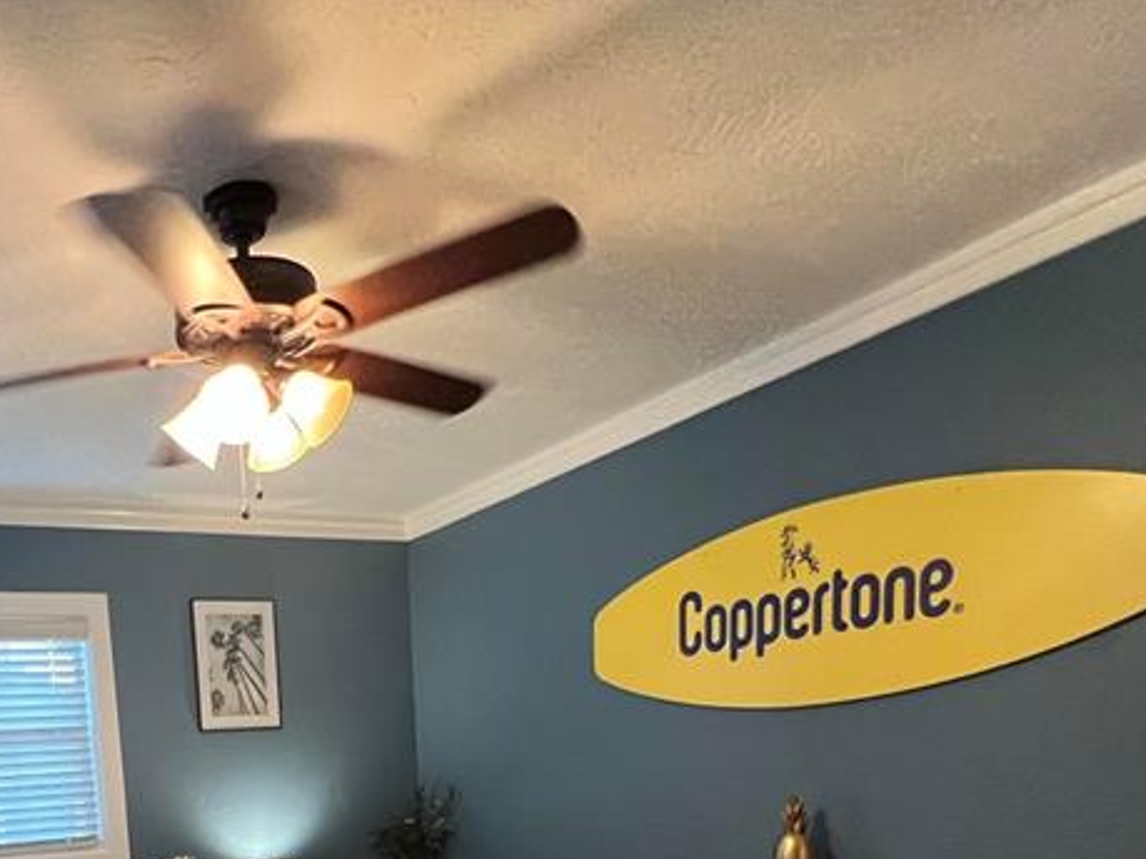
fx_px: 960
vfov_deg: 39.2
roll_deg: +4.2
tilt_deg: -8.4
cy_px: 951
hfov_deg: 56.5
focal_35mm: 29
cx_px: 205
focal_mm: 1.57
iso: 500
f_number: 1.8
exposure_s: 1/60
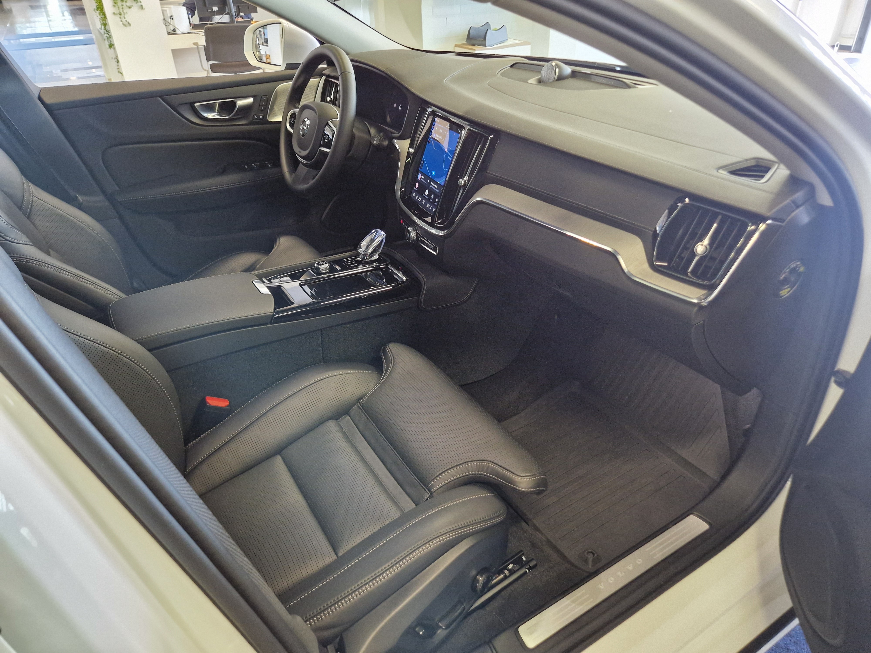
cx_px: 436
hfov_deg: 73.9
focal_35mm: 23
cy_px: 326
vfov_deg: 58.9
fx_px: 579
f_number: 1.8
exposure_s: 1/100
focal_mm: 5.4
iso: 800
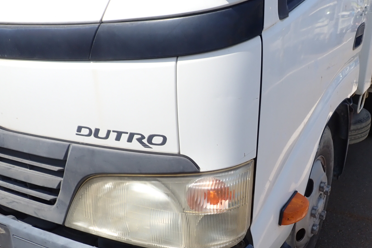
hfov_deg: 51.4
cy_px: 152
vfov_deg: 35.8
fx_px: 382
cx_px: 232
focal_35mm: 37
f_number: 8
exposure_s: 1/160
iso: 100
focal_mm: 4.5
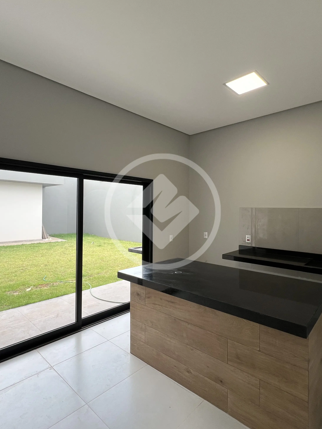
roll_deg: -0.2
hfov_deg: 71.6
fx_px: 223
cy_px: 212
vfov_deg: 87.7
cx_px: 163
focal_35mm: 18
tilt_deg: +0.1
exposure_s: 1/99
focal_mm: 1.57
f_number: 1.8
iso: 40
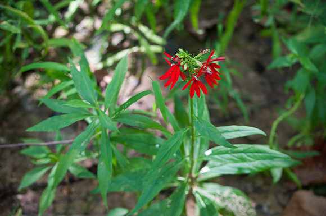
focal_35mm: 105
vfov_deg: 13.0
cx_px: 163
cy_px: 108
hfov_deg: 19.5
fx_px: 949
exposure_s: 1/30
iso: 100
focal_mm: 70
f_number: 4.5
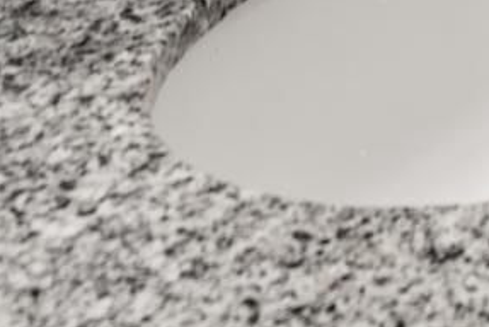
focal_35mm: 114
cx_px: 1164
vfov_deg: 8.8
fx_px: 1550
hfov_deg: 13.4
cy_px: -779
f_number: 8
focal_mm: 16
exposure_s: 1/1.25
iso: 200
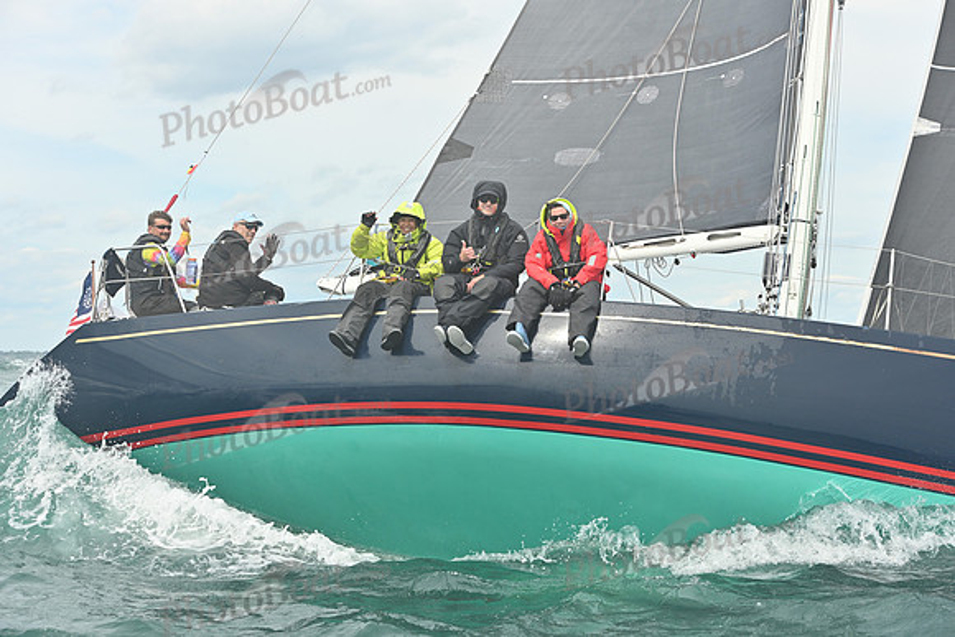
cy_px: 318
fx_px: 1990
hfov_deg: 27.0
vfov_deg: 18.2
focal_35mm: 75
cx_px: 478
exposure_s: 1/1250
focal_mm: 75
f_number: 6.3
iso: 320
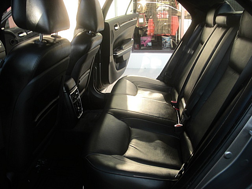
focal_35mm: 36
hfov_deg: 51.4
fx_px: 262
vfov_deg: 39.7
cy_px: 94
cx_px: 126
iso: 50
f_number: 2.8
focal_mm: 6.3
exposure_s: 1/80
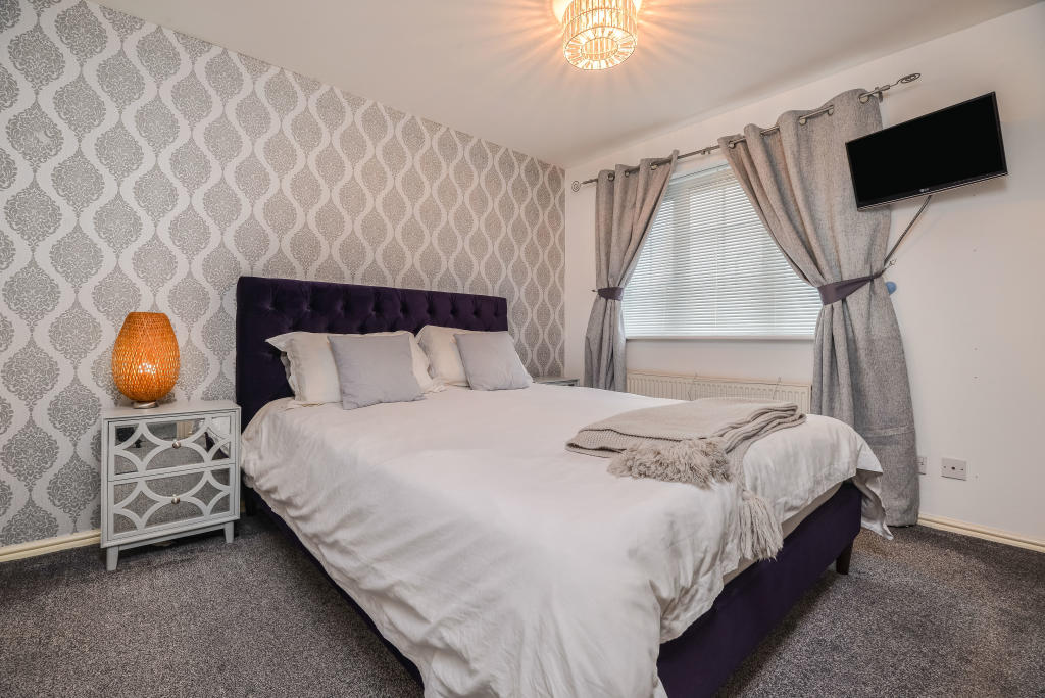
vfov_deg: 77.4
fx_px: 436
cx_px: 522
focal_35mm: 15
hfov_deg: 100.4
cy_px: 349
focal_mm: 15
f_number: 10
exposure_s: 1/5
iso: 200
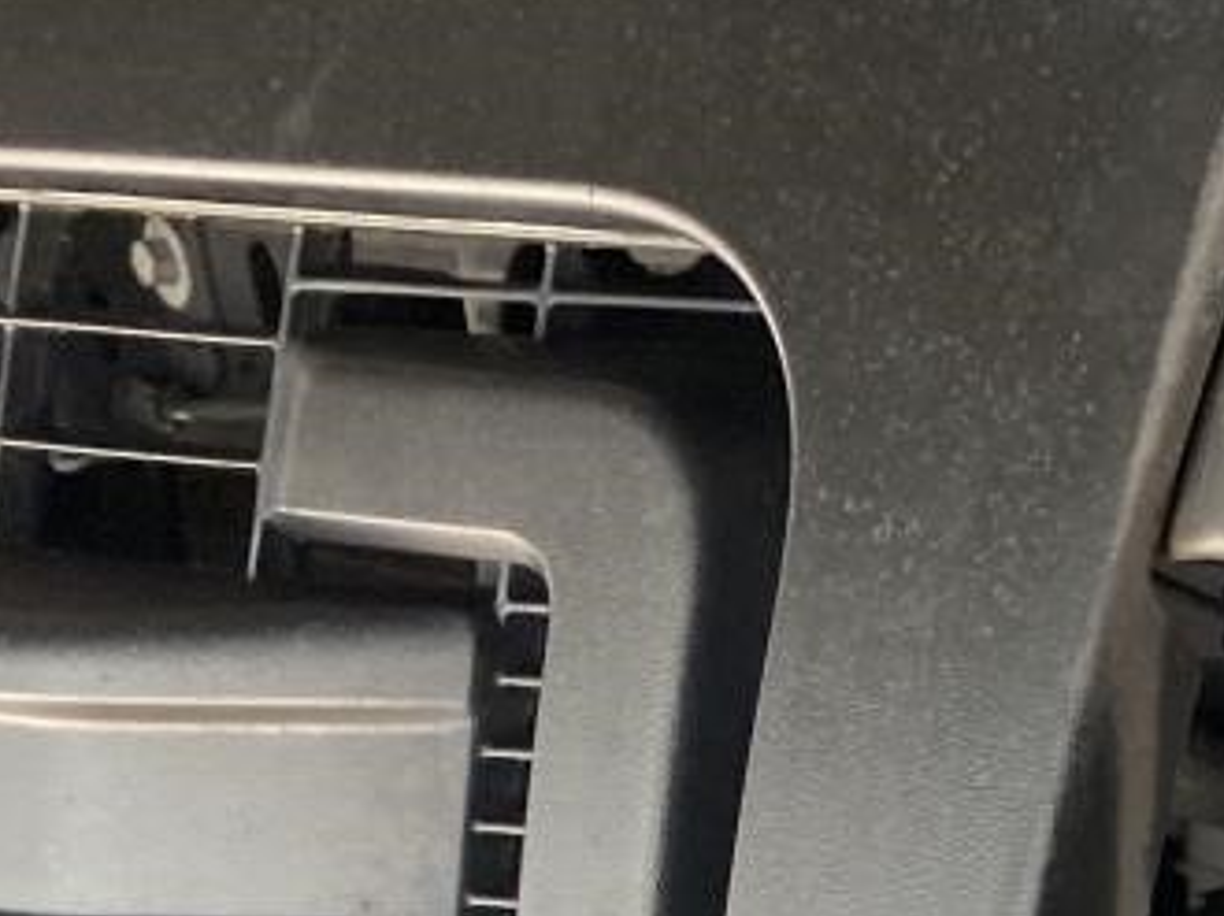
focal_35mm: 101
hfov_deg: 15.8
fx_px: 3569
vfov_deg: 13.0
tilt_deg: -24.1
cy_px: 1754
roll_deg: +2.5
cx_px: 2363
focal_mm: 4.25
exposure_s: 1/122
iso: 64
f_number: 1.8
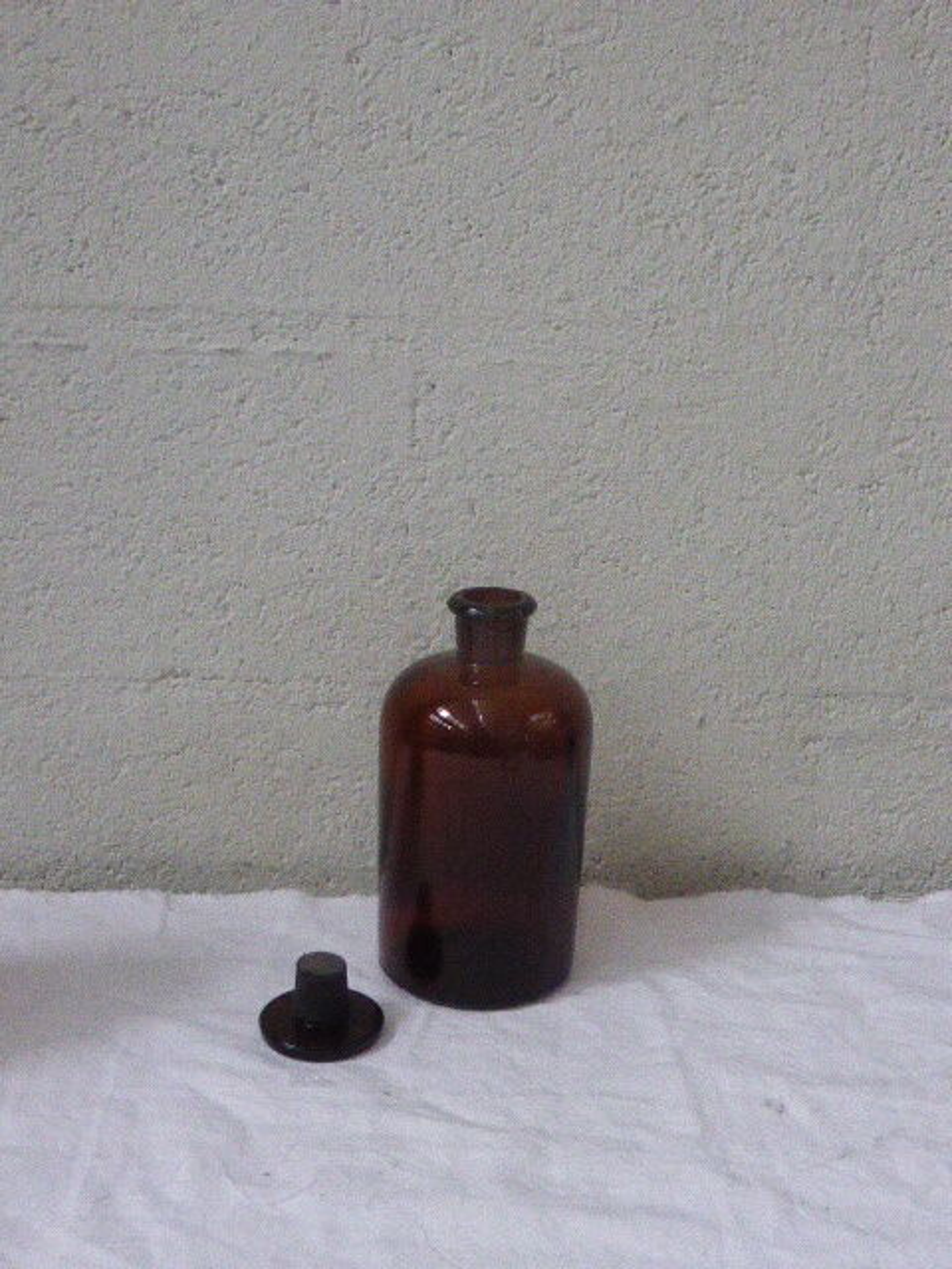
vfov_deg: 46.8
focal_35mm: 40
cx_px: 476
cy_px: 634
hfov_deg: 36.0
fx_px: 1467
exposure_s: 1/125
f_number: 3.9
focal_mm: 6.9
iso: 1600
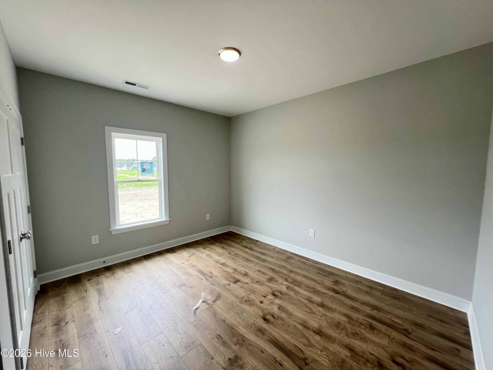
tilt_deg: -2.9
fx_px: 185
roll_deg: +0.1
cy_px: 185
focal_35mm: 13
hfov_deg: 106.2
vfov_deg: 89.9
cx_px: 246
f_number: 1.8
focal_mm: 1.57
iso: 64
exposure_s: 1/120
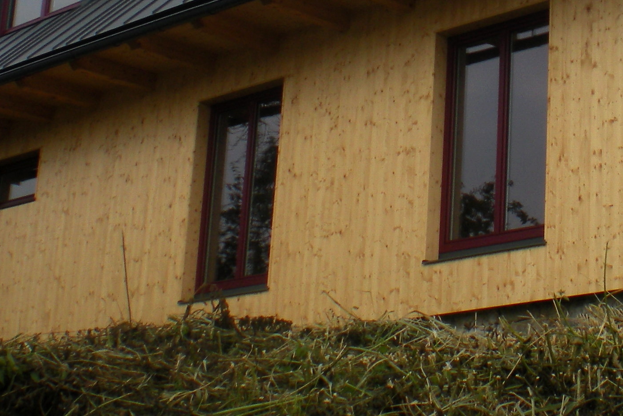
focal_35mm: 92
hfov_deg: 21.7
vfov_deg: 14.6
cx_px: 551
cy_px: 3
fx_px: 1592
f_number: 4.6
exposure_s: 1/267
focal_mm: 6.3
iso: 64
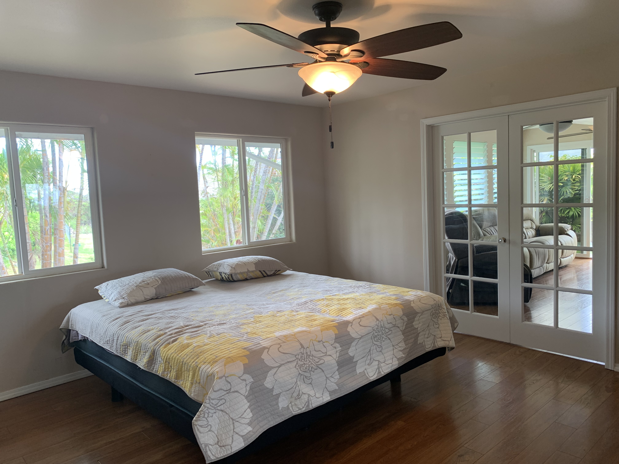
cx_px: 310
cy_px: 232
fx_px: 465
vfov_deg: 53.1
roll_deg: +3.5
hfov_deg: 67.3
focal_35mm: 26
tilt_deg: -5.4
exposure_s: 1/60
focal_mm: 4.25
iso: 50
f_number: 1.8
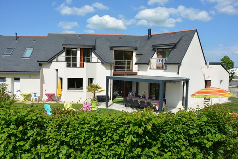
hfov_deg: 67.4
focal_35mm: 27
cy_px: 80
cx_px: 119
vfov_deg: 47.9
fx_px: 178
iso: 100
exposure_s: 1/320
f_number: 9
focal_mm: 18
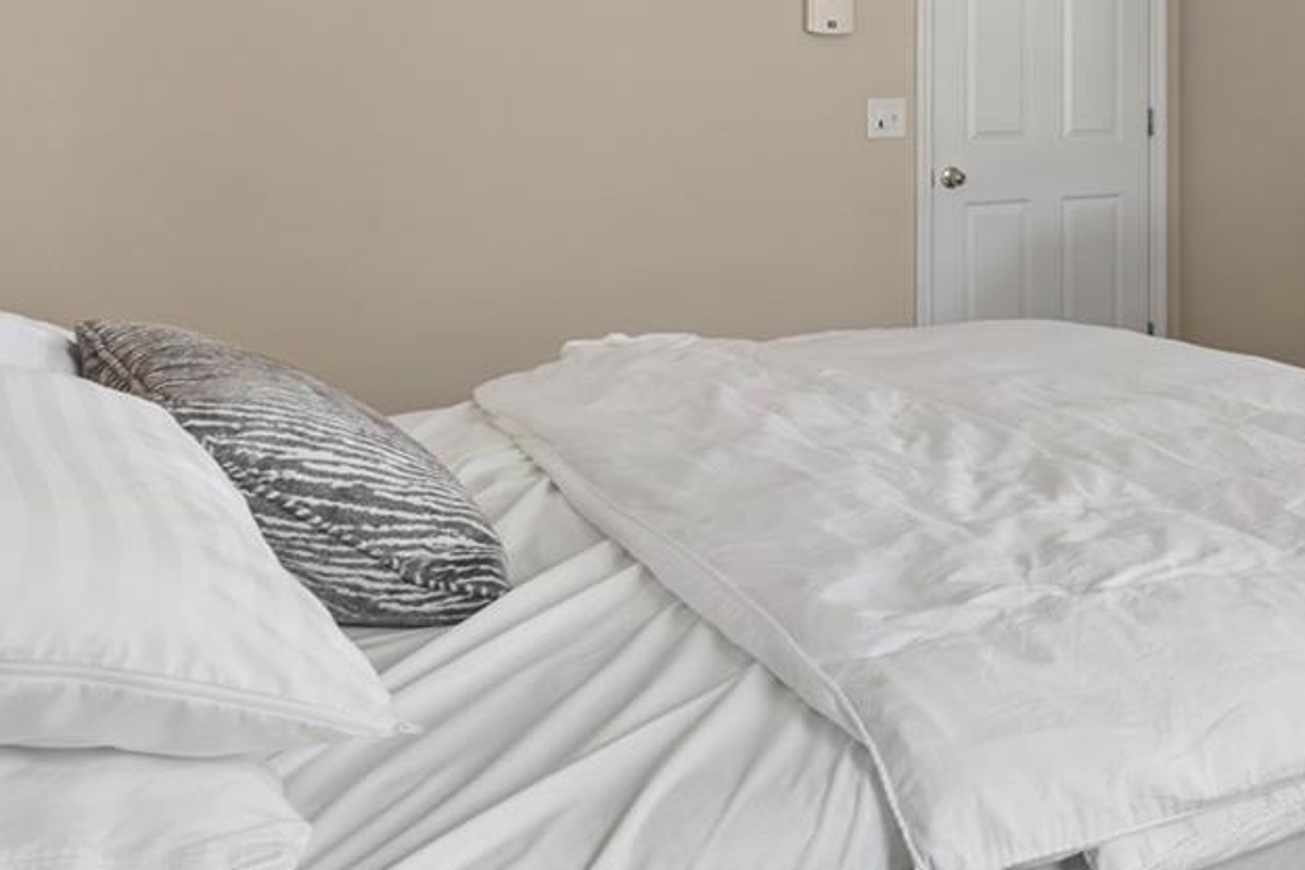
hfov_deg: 39.0
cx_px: 1437
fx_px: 1486
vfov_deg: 31.7
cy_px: 159
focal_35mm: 41
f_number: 9
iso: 100
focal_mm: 16
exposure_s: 1/2.5
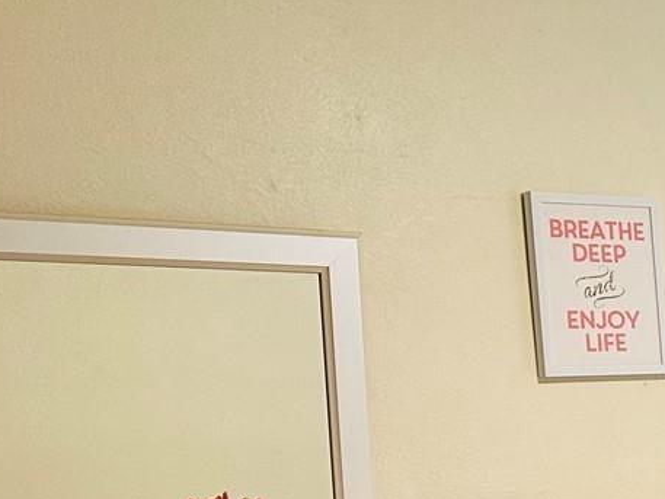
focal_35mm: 84
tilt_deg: -8.5
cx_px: 1097
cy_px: 633
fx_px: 1614
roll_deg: -0.8
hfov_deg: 19.2
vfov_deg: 16.7
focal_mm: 6.86
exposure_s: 1/60
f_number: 1.78
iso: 250
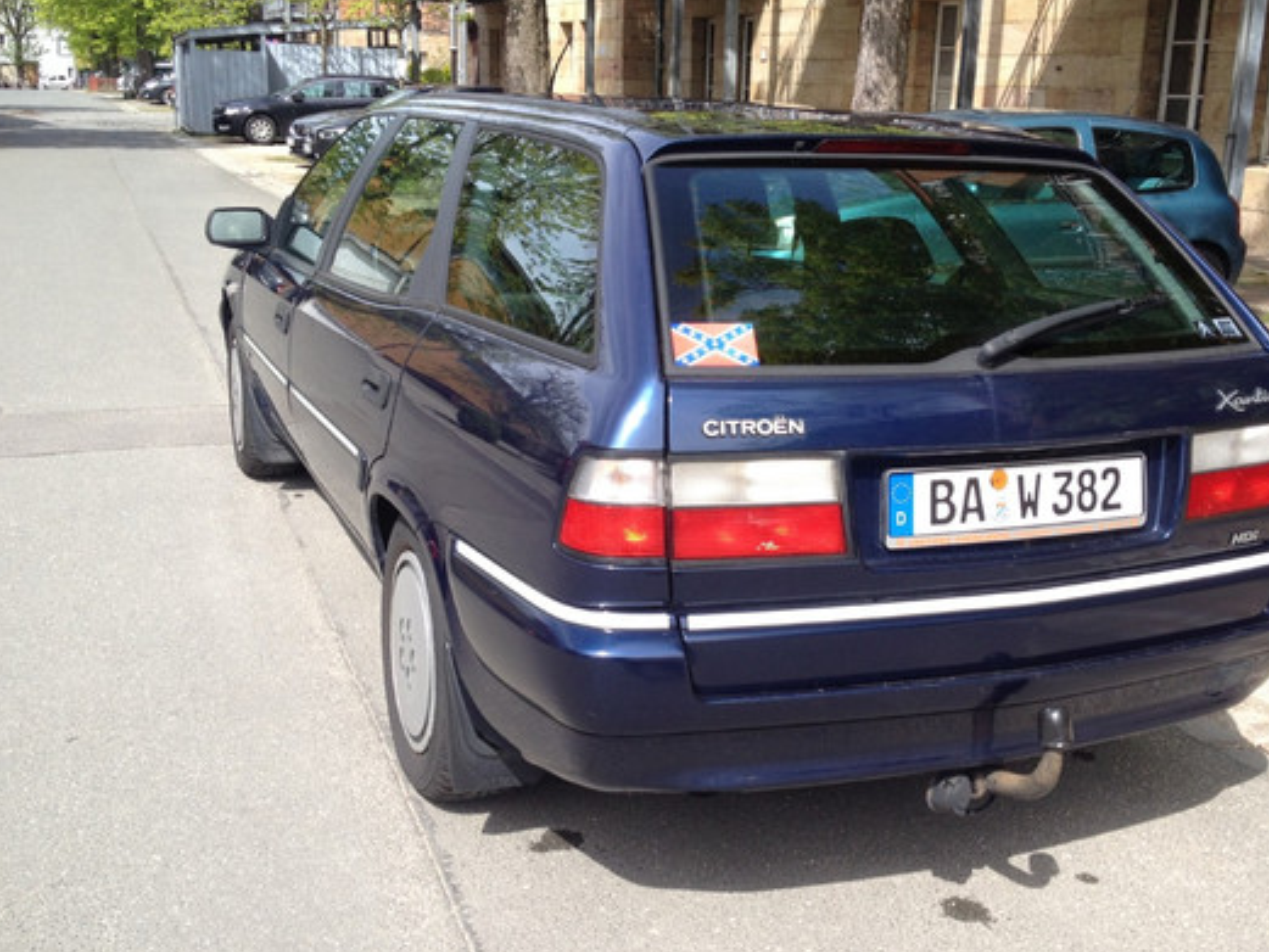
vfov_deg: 33.6
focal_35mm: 43
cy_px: 480
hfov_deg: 43.7
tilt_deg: -20.0
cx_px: 721
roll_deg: -3.1
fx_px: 1577
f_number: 2.4
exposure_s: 1/593
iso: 50
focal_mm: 4.28
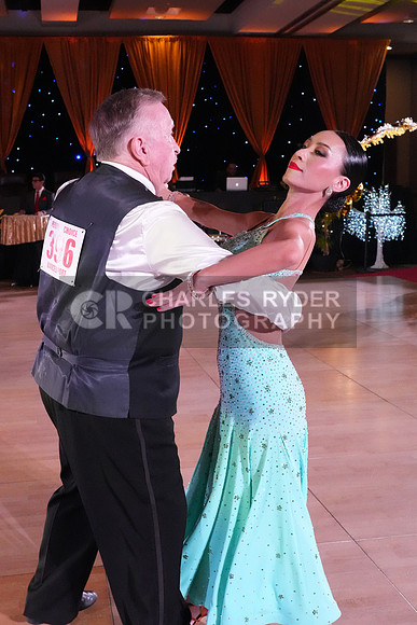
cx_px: 208
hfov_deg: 29.9
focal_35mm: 45
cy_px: 312
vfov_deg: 43.6
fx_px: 781
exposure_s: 1/400
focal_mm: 30
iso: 10000
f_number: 7.1
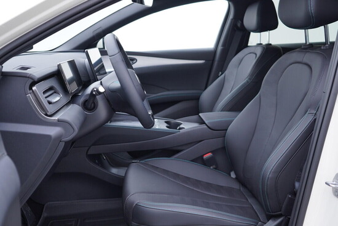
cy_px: 113
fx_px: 338
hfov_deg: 53.1
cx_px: 169
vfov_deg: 36.9
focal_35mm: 36
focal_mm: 24
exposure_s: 1/40
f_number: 2.8
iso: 160
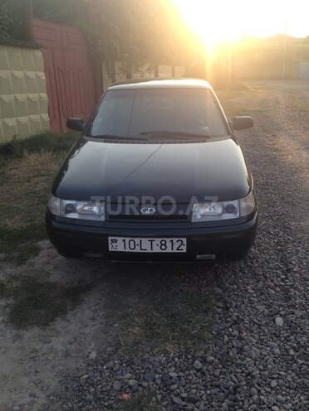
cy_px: 206
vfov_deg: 55.4
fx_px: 393
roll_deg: -0.6
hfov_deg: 42.9
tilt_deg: -14.7
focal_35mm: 33
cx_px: 154
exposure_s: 1/275
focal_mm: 4.12
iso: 50
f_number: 2.4
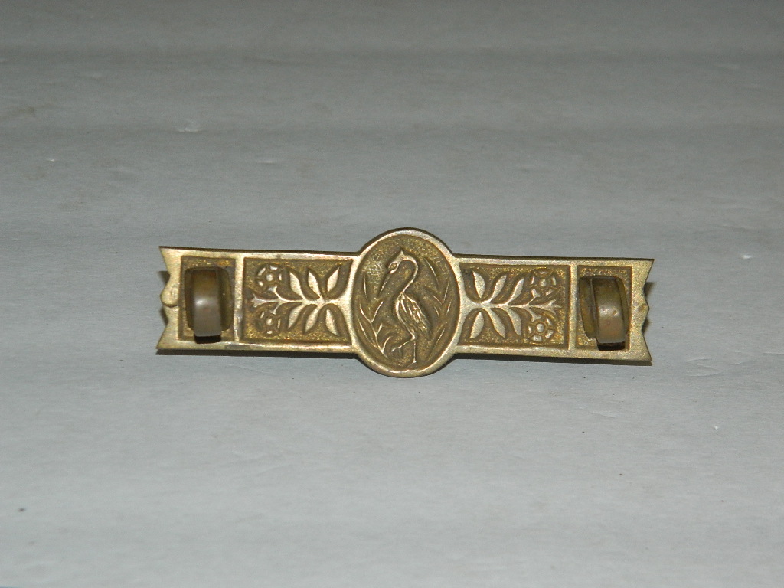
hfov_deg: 15.3
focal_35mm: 129
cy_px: 294
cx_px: 392
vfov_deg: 11.5
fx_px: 2922
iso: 200
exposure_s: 1/30
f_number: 4.7
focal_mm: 23.2
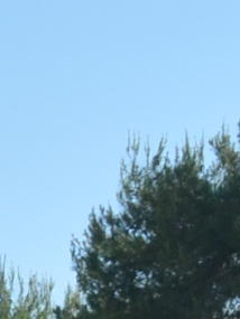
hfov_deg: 4.1
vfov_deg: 5.8
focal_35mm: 333
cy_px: 689
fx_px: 3076
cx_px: -866
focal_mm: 22
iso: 640
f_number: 8
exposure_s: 1/2000
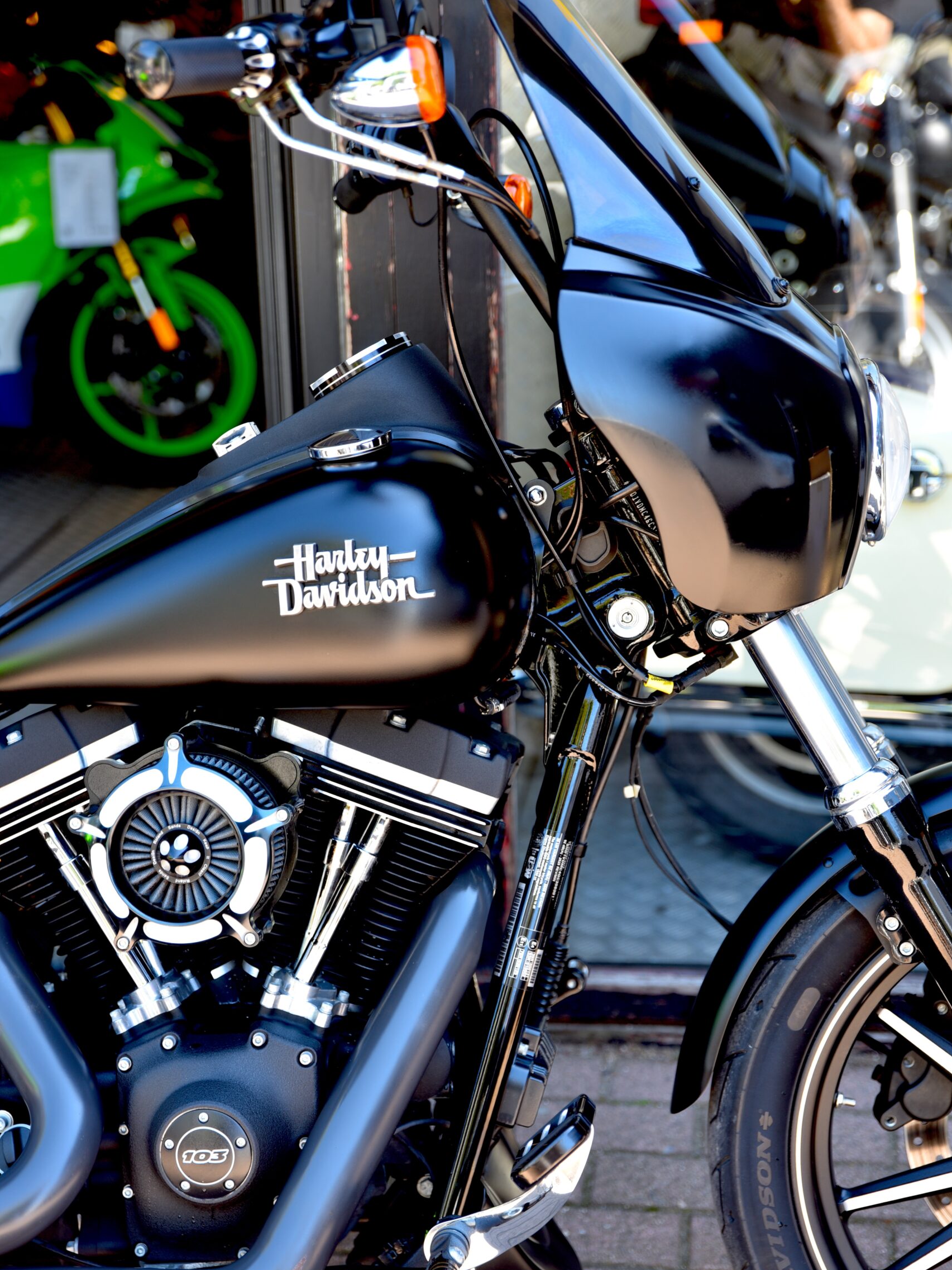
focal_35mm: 65
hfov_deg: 22.6
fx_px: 2383
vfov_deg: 29.8
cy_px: 697
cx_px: 477
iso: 100
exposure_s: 1/50
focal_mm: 60
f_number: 2.8
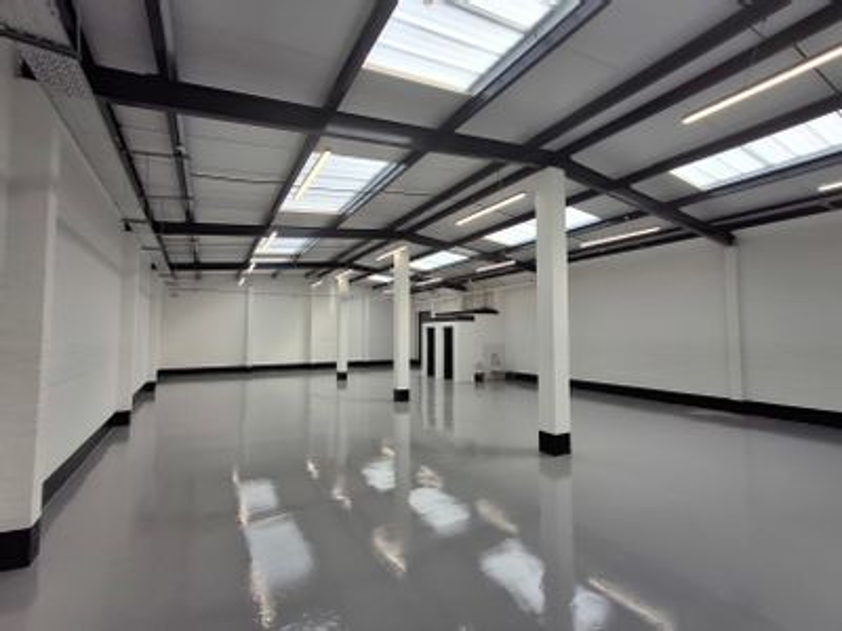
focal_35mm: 16
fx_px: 389
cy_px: 316
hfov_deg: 94.5
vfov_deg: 78.1
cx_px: 421
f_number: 2.2
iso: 40
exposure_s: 1/563
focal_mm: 1.64
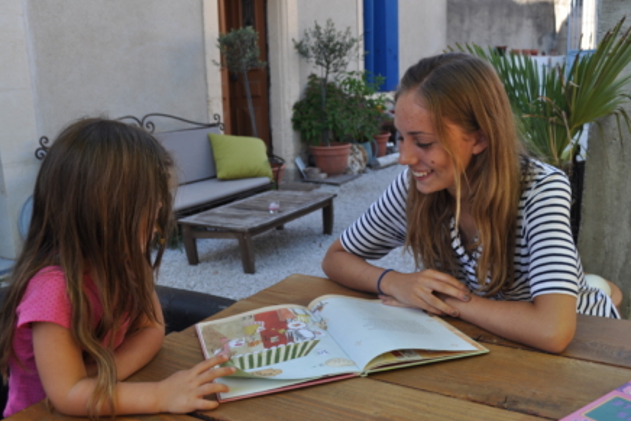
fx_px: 596
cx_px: 314
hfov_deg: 55.8
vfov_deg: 38.9
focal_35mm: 34
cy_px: 210
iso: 200
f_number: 6.3
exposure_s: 1/160
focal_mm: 22
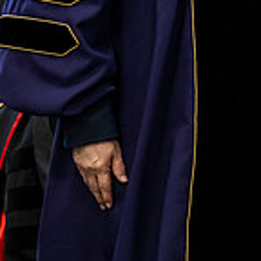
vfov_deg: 5.9
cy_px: -64
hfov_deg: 5.9
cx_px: 263
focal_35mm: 294
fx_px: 2508
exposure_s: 1/200
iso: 4000
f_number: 4.5
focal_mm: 86
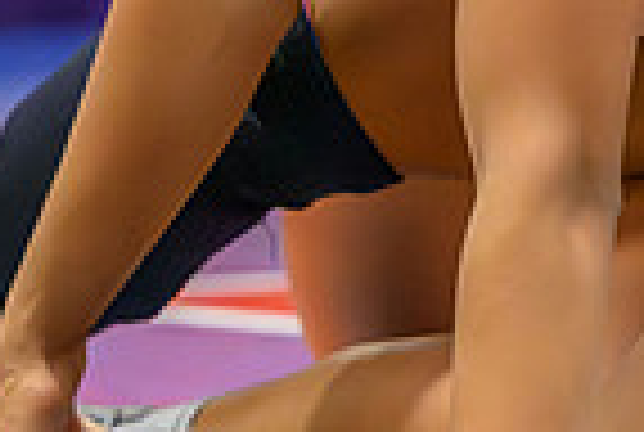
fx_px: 11132
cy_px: -354
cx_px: 556
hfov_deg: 3.3
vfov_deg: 2.2
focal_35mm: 621
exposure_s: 1/800
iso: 14400
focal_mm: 130
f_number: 2.8
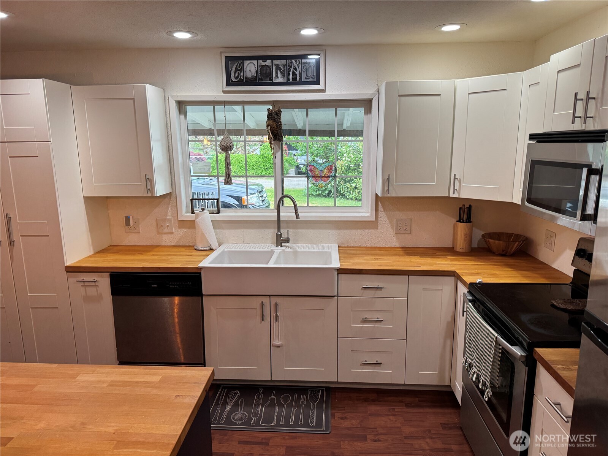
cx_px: 304
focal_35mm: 24
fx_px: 422
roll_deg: +1.0
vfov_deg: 56.8
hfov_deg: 71.6
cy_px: 228
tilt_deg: -11.8
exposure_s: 1/120
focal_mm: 6.76
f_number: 1.78
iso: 160
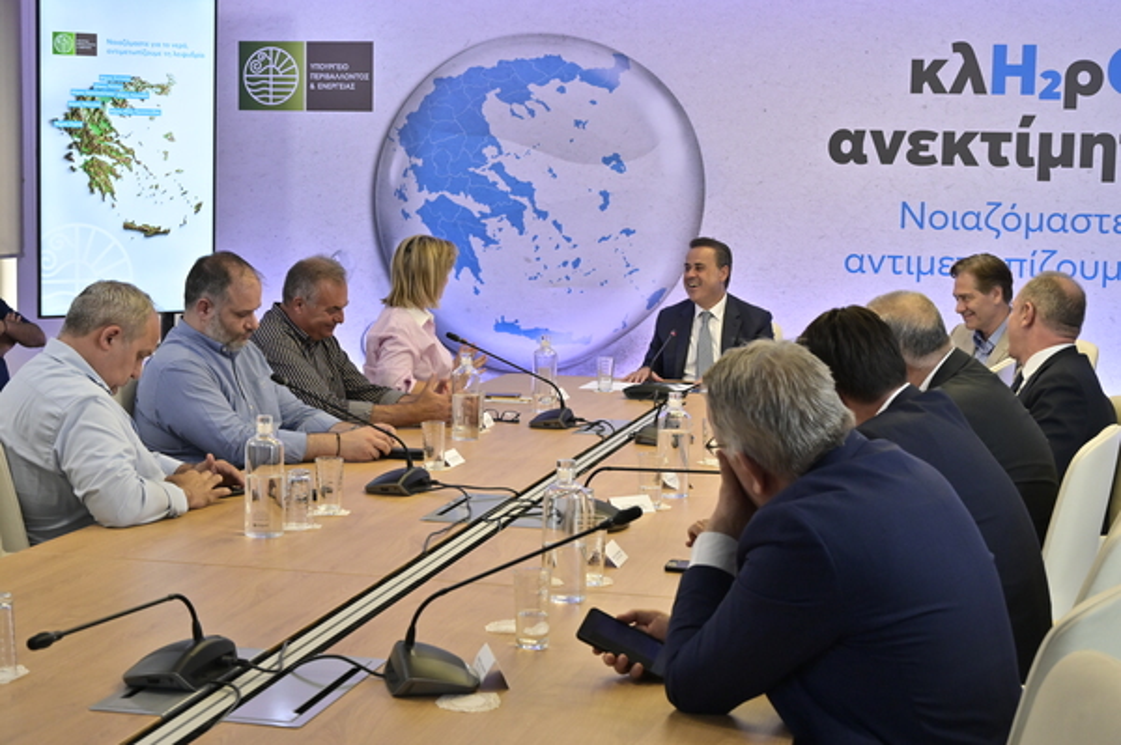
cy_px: 372
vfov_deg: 25.0
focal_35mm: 54
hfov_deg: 36.9
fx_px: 1680
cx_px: 560
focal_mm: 54
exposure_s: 1/100
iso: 3200
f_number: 10
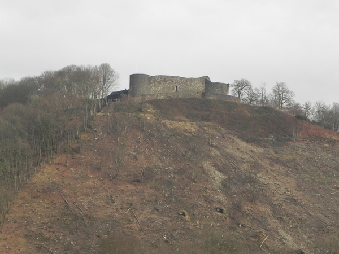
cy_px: 127
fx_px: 1028
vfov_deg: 14.1
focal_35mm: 105
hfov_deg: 18.7
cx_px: 170
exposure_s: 1/224
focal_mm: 18.8
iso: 160
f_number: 5.6
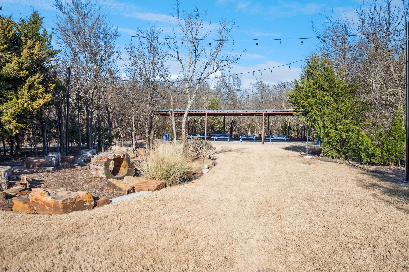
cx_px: 204
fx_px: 341
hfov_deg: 61.9
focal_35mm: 30
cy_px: 136
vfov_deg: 43.6
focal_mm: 30
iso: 250
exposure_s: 1/250
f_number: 8
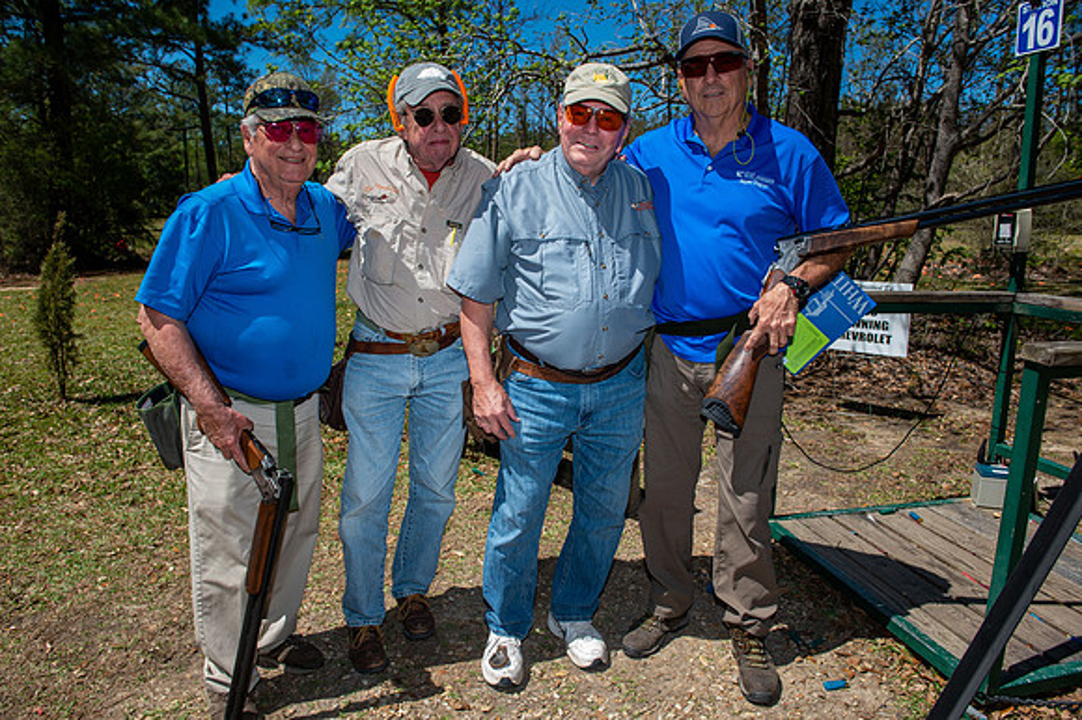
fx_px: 721
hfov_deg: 73.8
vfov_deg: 53.1
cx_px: 541
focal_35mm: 24
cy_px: 360
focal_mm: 24
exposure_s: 1/250
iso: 50
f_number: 6.3
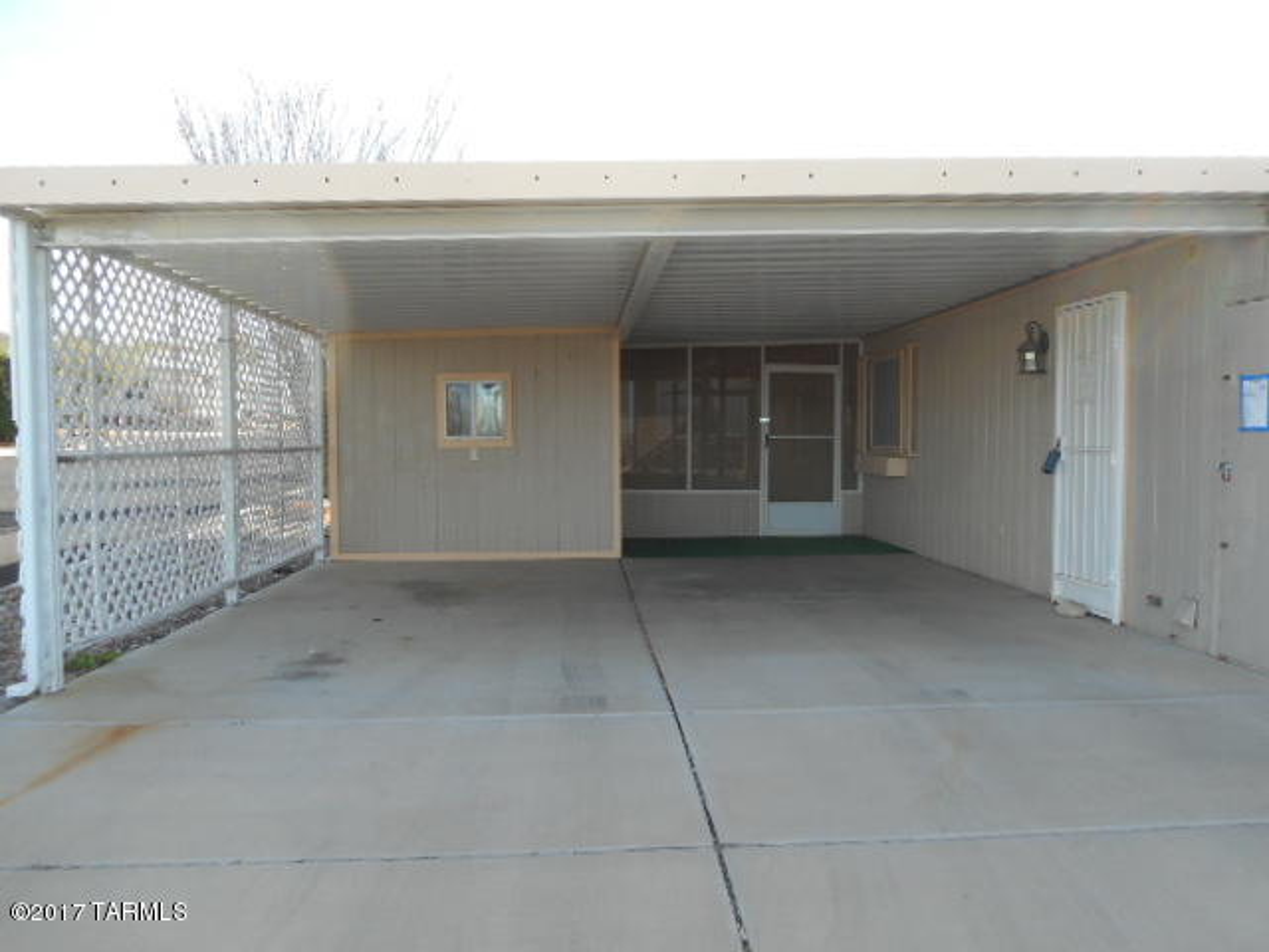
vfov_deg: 48.2
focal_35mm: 29
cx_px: 634
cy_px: 476
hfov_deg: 61.7
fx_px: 1063
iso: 80
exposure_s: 1/160
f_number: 4
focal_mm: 5.2
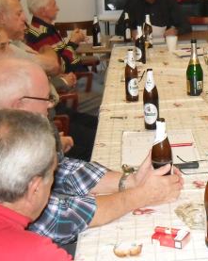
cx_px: 190
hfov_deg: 19.0
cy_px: 88
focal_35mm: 79
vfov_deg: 24.1
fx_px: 609
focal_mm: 6.2
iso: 400
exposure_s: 1/45
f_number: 2.8
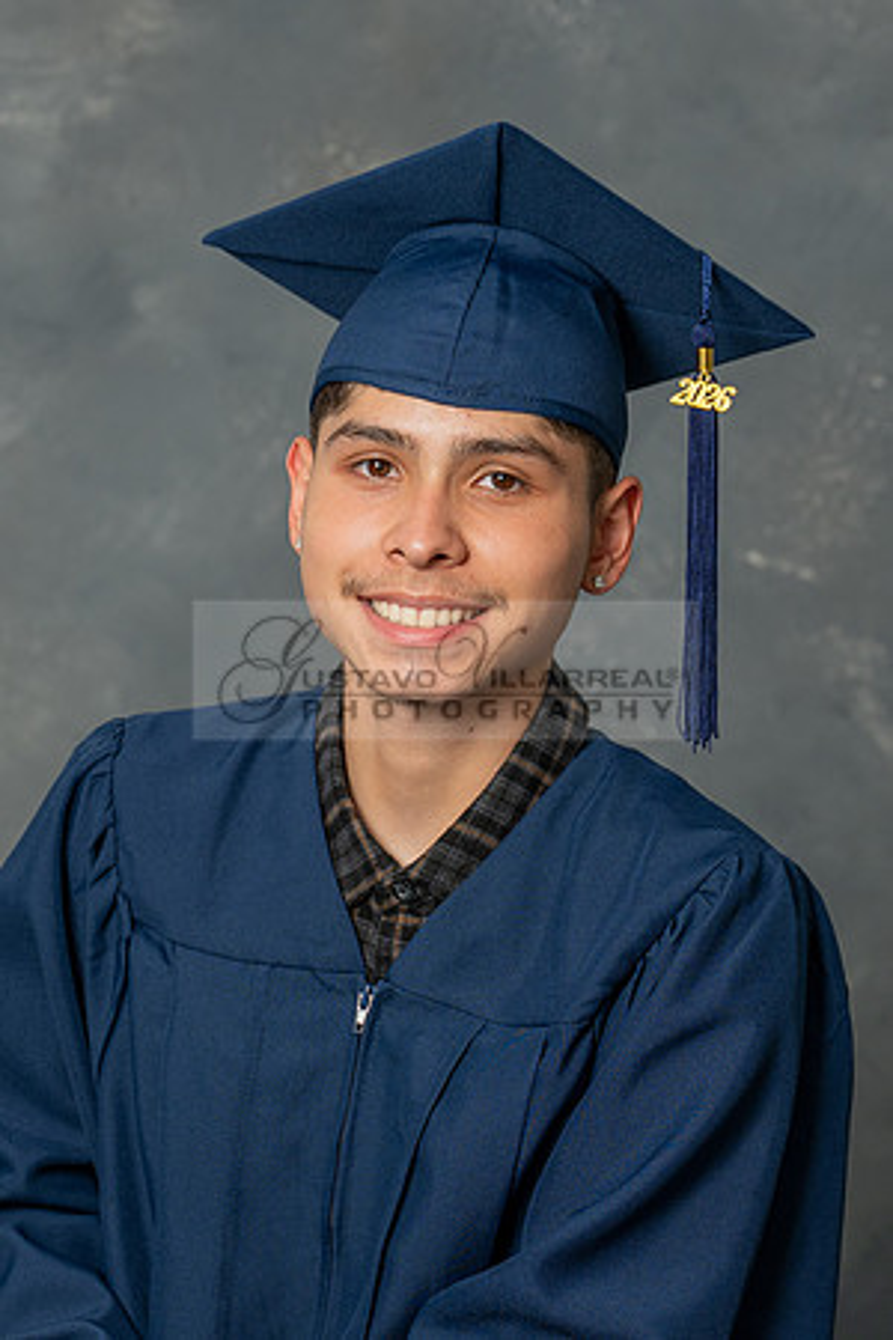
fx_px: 5211
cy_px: 845
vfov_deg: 14.6
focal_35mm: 140
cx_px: 371
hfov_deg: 9.8
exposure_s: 1/200
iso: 200
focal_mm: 61
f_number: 4
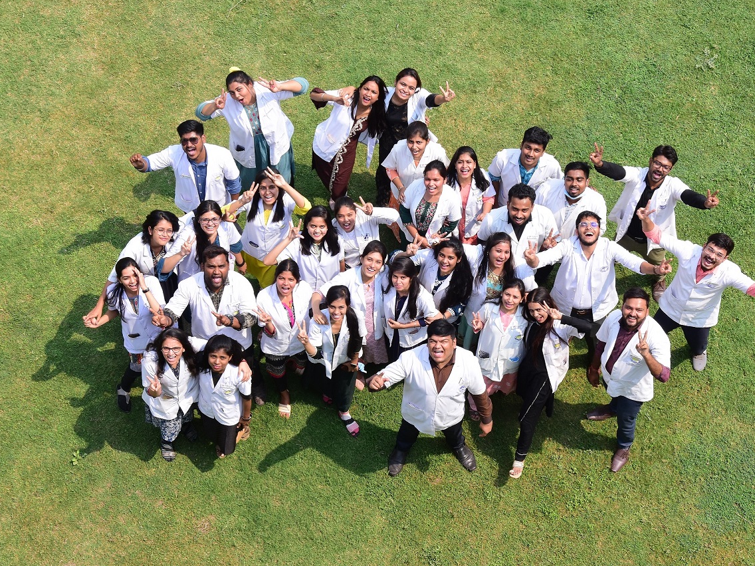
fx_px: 1723
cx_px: 410
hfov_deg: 24.7
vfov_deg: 18.7
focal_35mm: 79
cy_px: 283
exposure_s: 1/200
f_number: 13
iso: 400
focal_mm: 48
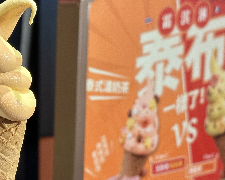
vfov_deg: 16.7
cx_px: 64
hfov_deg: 20.7
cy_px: 80
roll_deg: -0.6
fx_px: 613
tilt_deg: -4.5
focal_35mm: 92
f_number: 1.78
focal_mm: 6.86
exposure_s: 1/52
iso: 250
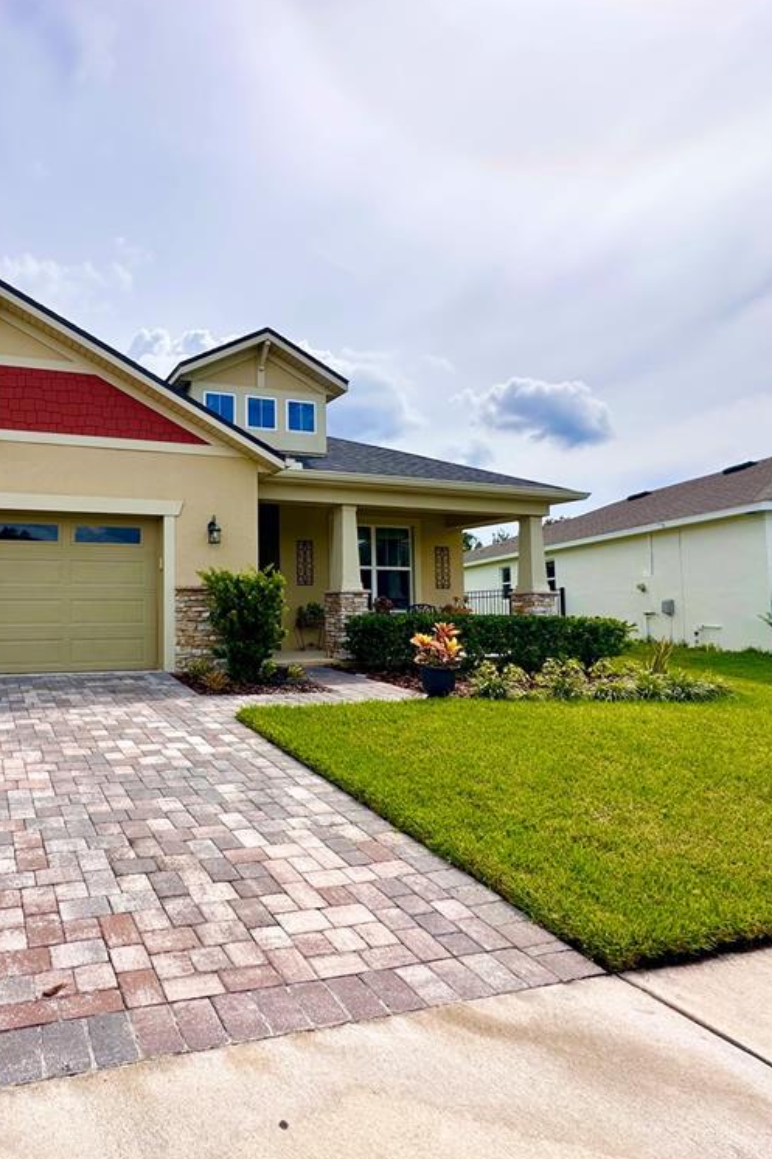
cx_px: 157
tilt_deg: +3.9
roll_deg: -0.3
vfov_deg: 84.0
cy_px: 573
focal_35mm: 20
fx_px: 644
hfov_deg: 57.4
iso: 50
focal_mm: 2.22
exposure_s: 1/2398
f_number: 2.2
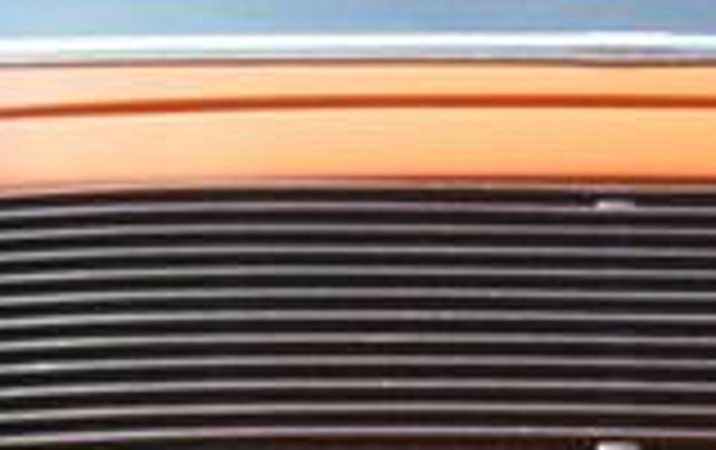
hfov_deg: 11.7
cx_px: 707
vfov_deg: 7.3
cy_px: 644
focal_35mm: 177
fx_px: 3460
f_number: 2.8
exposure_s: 1/400
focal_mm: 4.7
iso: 80
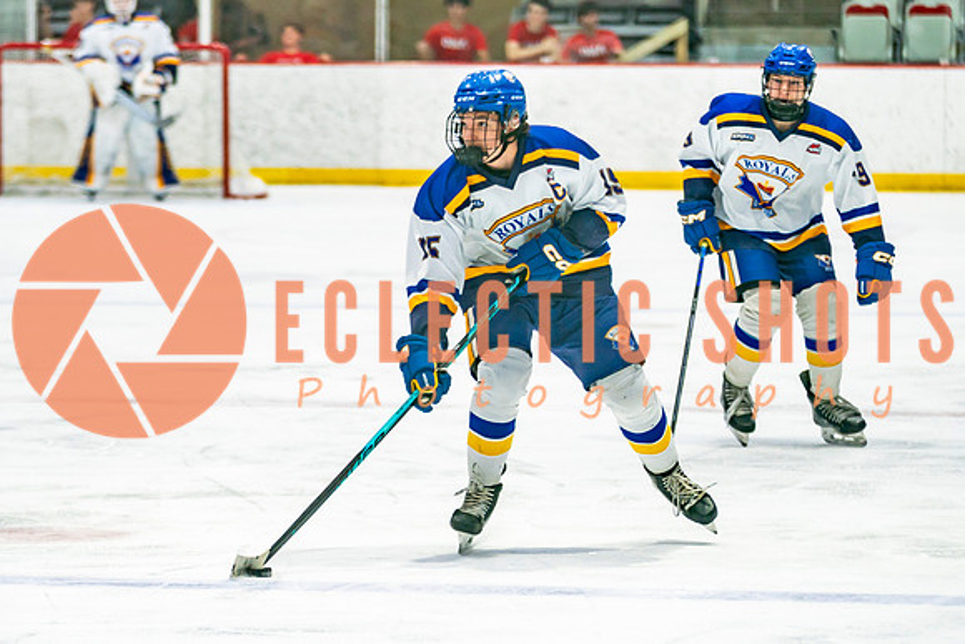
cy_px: 369
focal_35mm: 254
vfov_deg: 5.4
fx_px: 6817
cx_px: 395
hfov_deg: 8.1
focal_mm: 142
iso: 320
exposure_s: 1/640
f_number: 2.8
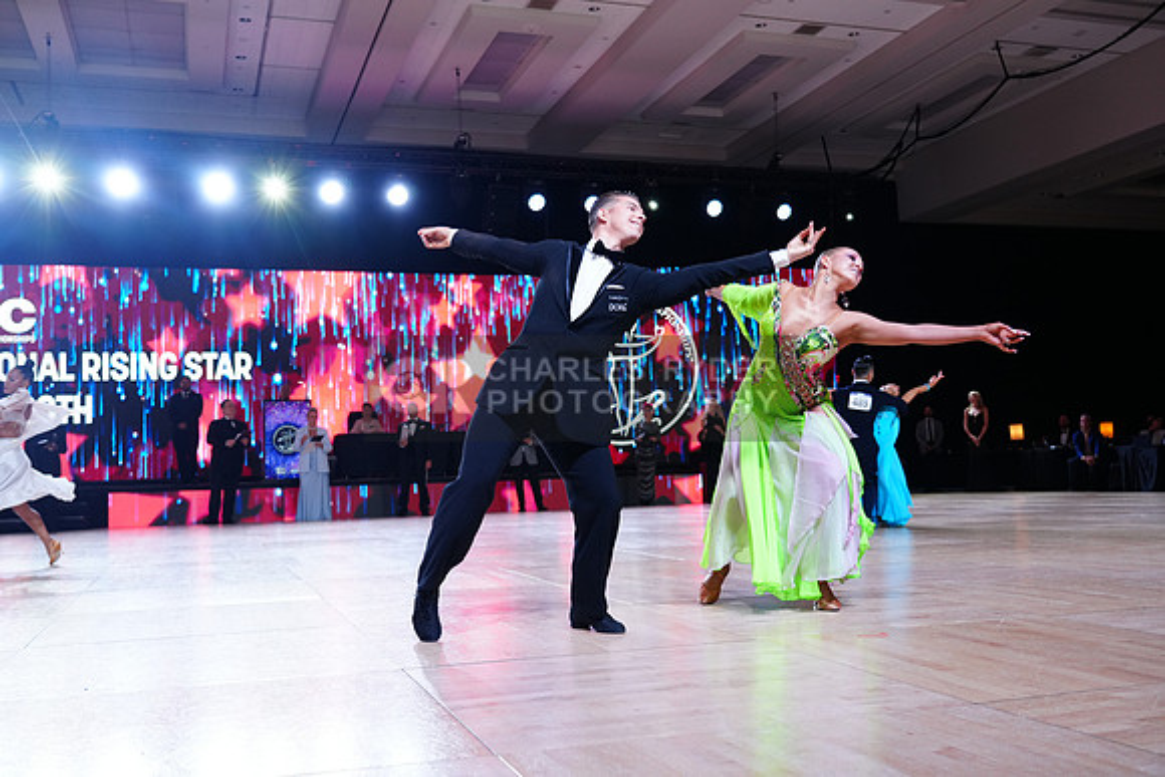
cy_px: 388
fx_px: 1133
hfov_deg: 54.4
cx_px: 582
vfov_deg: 37.9
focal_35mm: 35
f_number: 4
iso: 1250
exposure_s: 1/500
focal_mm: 35
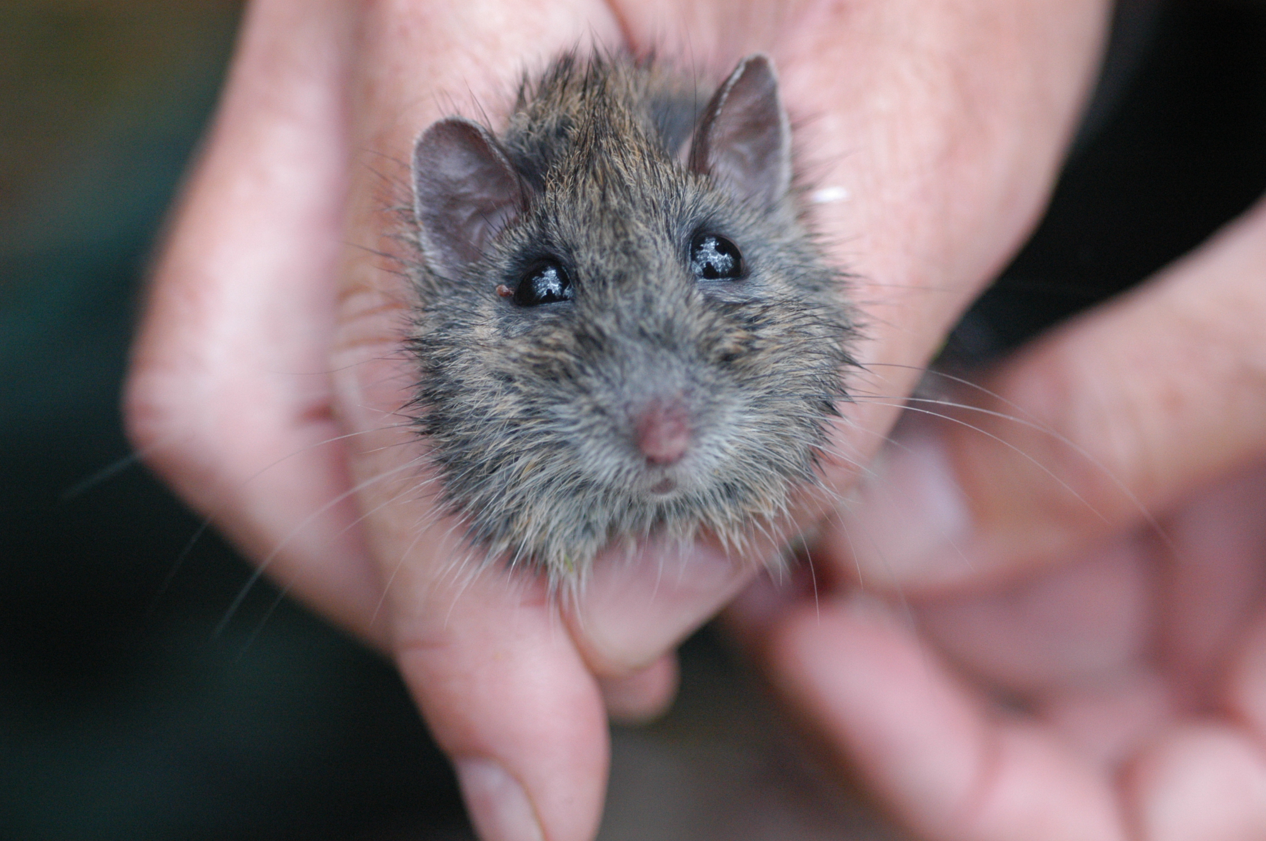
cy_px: 420
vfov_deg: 15.2
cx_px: 633
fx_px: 3161
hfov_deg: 22.6
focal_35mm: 90
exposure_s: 1/125
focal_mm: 60
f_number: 3.5
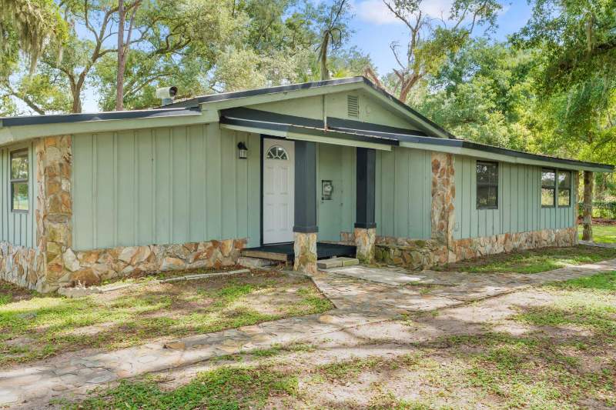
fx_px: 496
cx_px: 308
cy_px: 205
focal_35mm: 29
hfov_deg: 63.7
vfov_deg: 44.9
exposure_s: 1/50
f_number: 8
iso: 200
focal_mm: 29
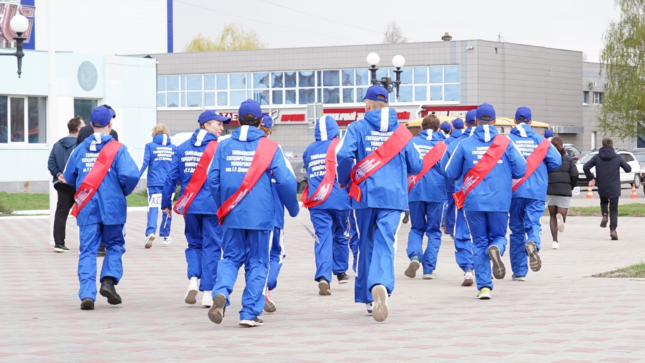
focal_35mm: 61
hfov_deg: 34.3
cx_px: 322
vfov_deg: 19.7
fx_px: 1043
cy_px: 158
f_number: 5.6
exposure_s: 1/320
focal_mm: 58
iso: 500
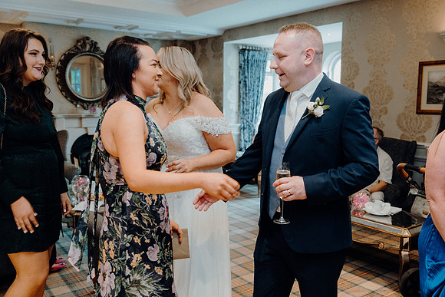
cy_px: 148
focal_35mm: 34
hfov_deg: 55.8
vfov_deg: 38.9
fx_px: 420
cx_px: 222
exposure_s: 1/160
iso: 2000
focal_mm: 34
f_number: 3.5
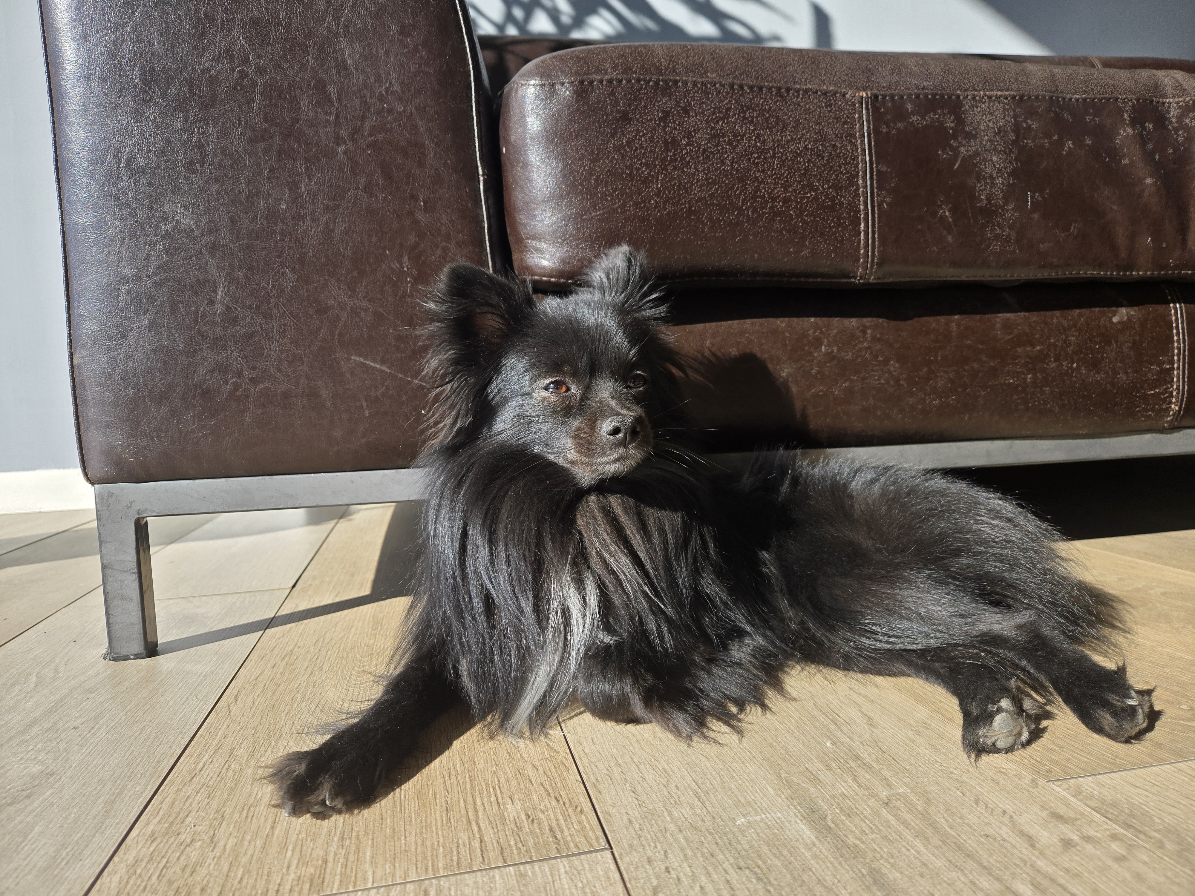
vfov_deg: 58.9
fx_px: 794
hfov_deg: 73.9
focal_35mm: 23
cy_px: 448
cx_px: 598
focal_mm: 5.4
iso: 80
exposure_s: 1/1920
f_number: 1.8
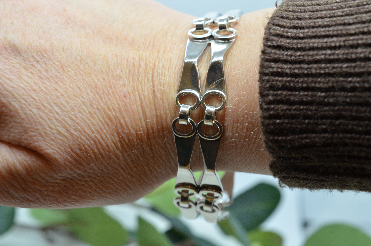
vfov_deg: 22.5
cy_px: 123
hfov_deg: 33.5
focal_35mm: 60
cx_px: 186
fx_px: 617
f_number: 9
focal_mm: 40
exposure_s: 1/125
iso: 1000
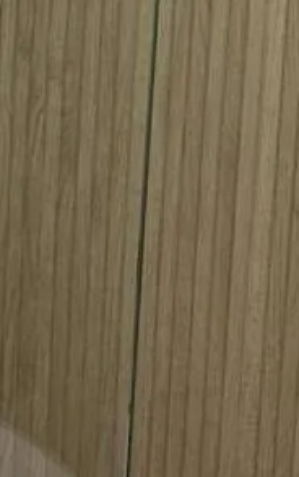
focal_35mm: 173
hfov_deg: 6.9
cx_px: -577
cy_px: -177
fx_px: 2253
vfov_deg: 11.7
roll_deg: -0.3
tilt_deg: -9.0
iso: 100
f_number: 1.78
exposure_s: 1/144
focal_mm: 6.86
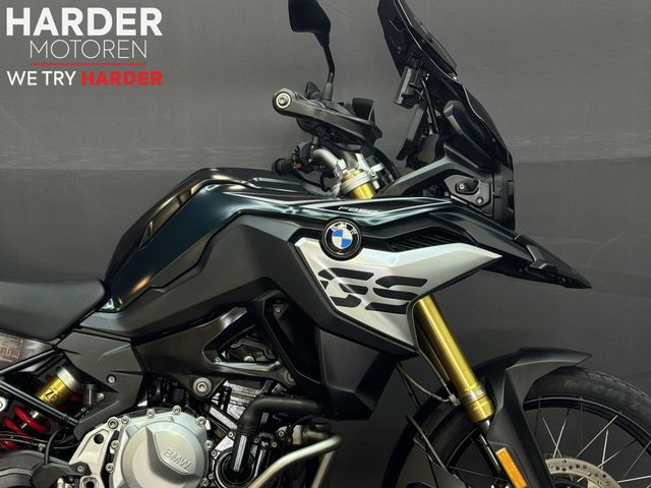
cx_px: 326
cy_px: 244
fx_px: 903
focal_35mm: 48
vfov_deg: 30.3
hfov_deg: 39.7
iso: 64
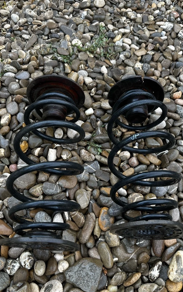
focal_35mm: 27
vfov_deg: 68.4
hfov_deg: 46.0
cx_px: 93
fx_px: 216
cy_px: 147
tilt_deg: -61.7
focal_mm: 6.86
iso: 80
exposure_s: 1/334
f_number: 1.78
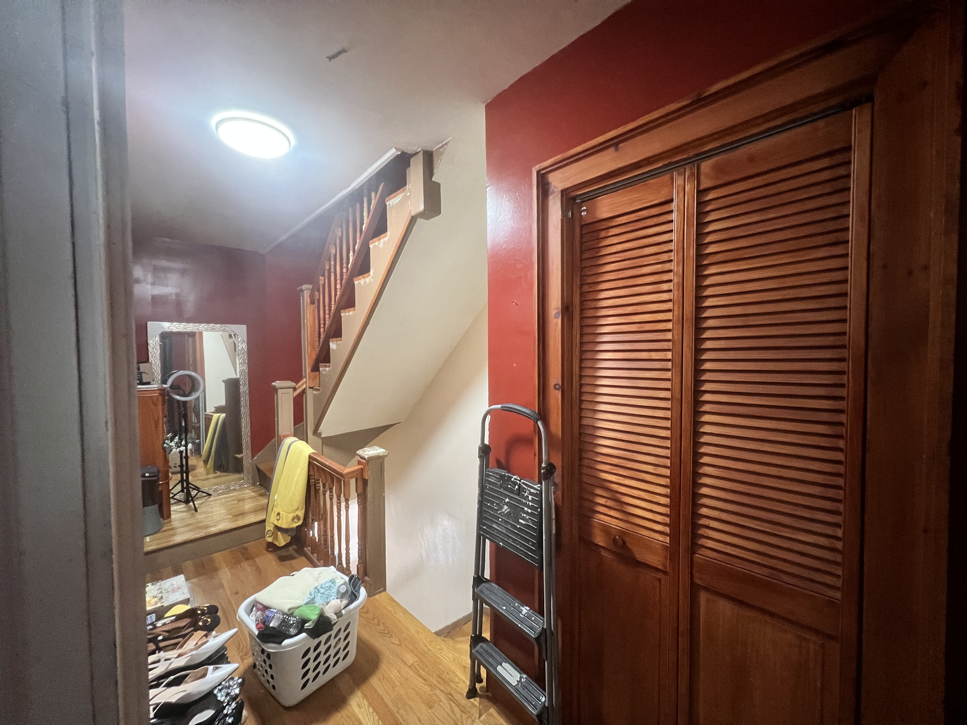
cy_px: 362
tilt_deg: -2.5
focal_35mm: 13
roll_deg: +1.1
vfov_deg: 89.9
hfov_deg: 106.2
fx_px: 363
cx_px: 484
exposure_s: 1/40
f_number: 1.8
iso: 800
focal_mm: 1.57
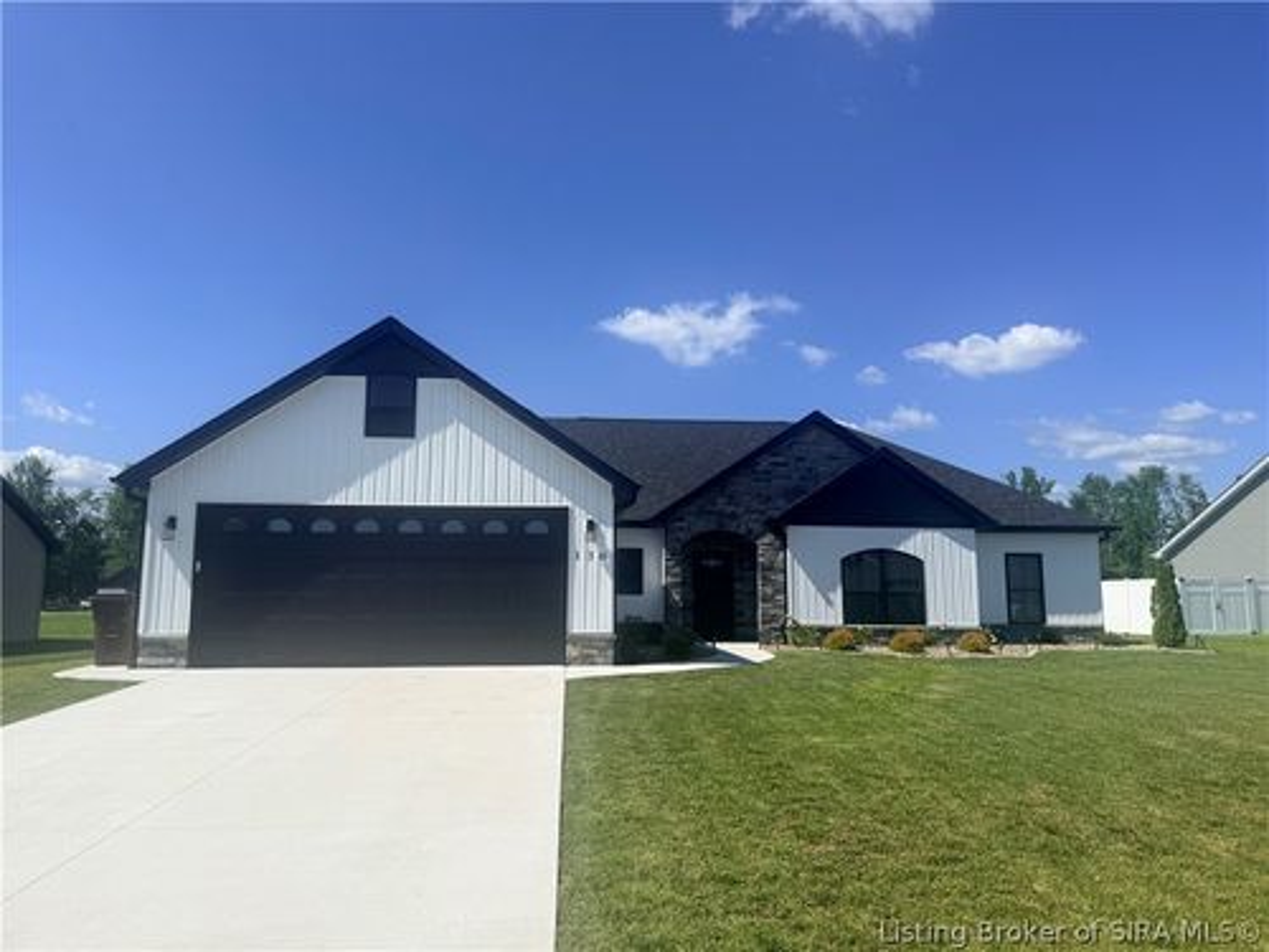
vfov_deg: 56.8
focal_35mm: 24
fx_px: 880
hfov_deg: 71.6
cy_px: 476
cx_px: 634
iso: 80
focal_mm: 6.76
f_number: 1.78
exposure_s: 1/6711
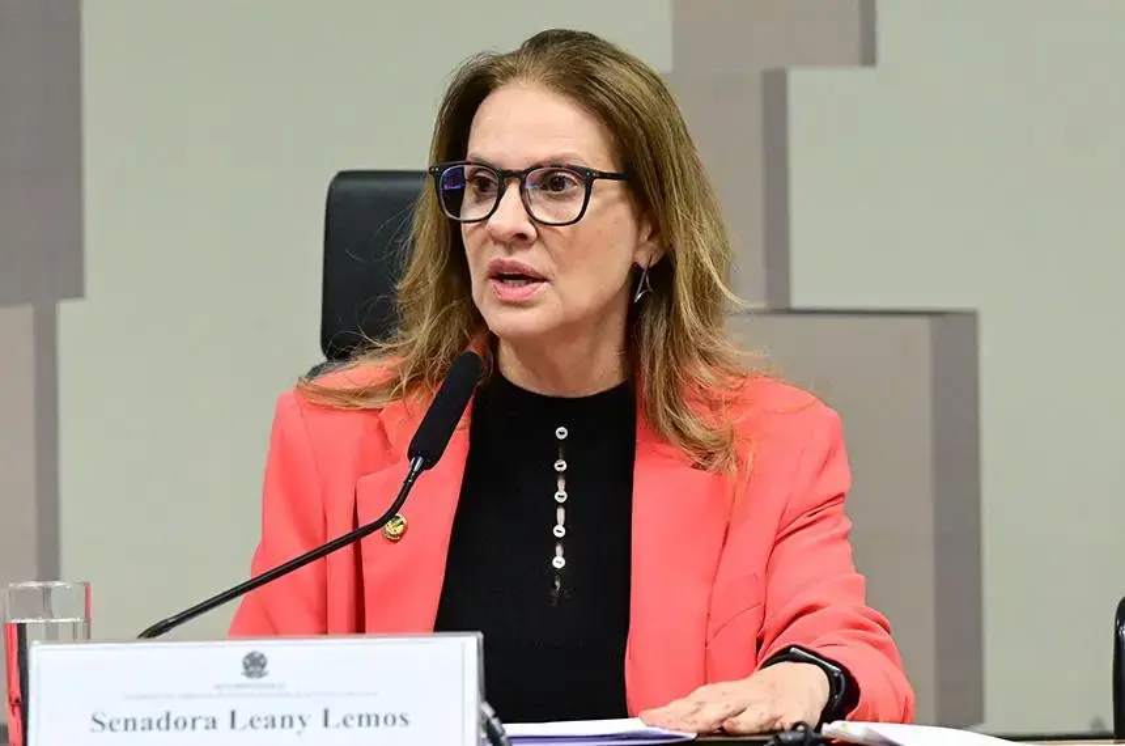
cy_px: 373
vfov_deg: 5.7
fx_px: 7486
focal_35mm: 240
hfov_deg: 8.6
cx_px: 562
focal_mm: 160
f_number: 4.5
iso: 4000
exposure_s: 1/200
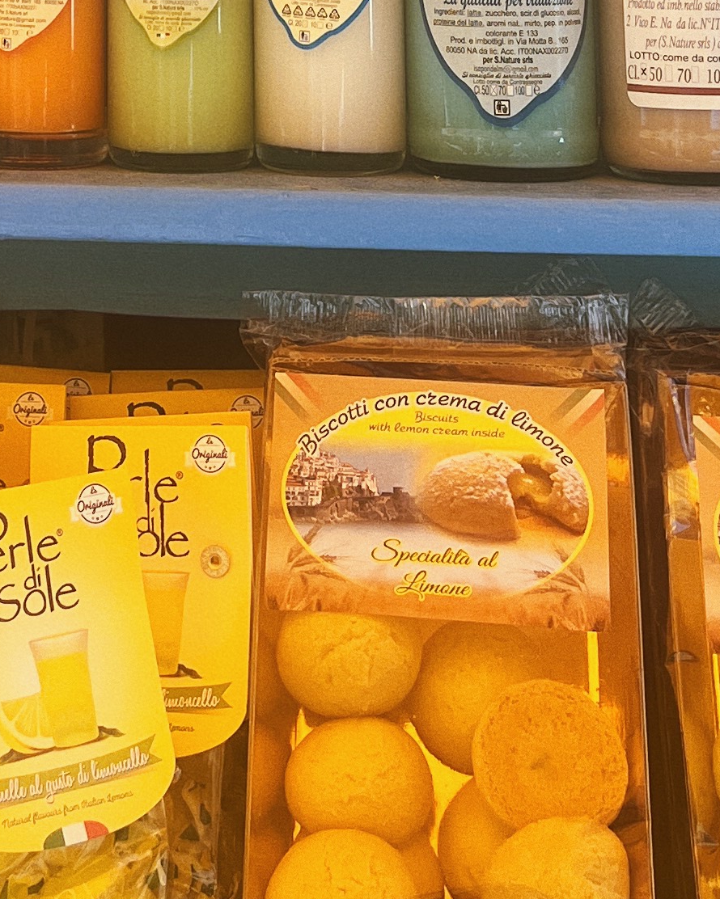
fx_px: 2450
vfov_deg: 18.4
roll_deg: +0.1
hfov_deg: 16.5
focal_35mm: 92
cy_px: -466
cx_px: 59
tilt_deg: +8.1
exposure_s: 1/539
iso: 50
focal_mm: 5.7
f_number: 1.5
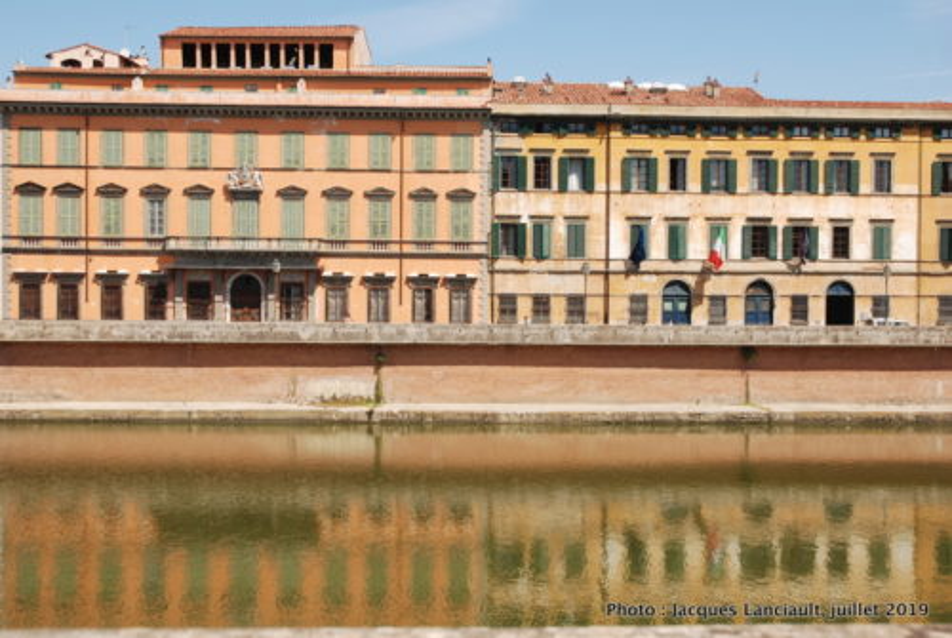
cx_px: 476
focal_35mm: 44
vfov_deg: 30.9
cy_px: 319
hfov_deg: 44.9
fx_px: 1152
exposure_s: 1/250
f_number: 8
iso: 100
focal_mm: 29
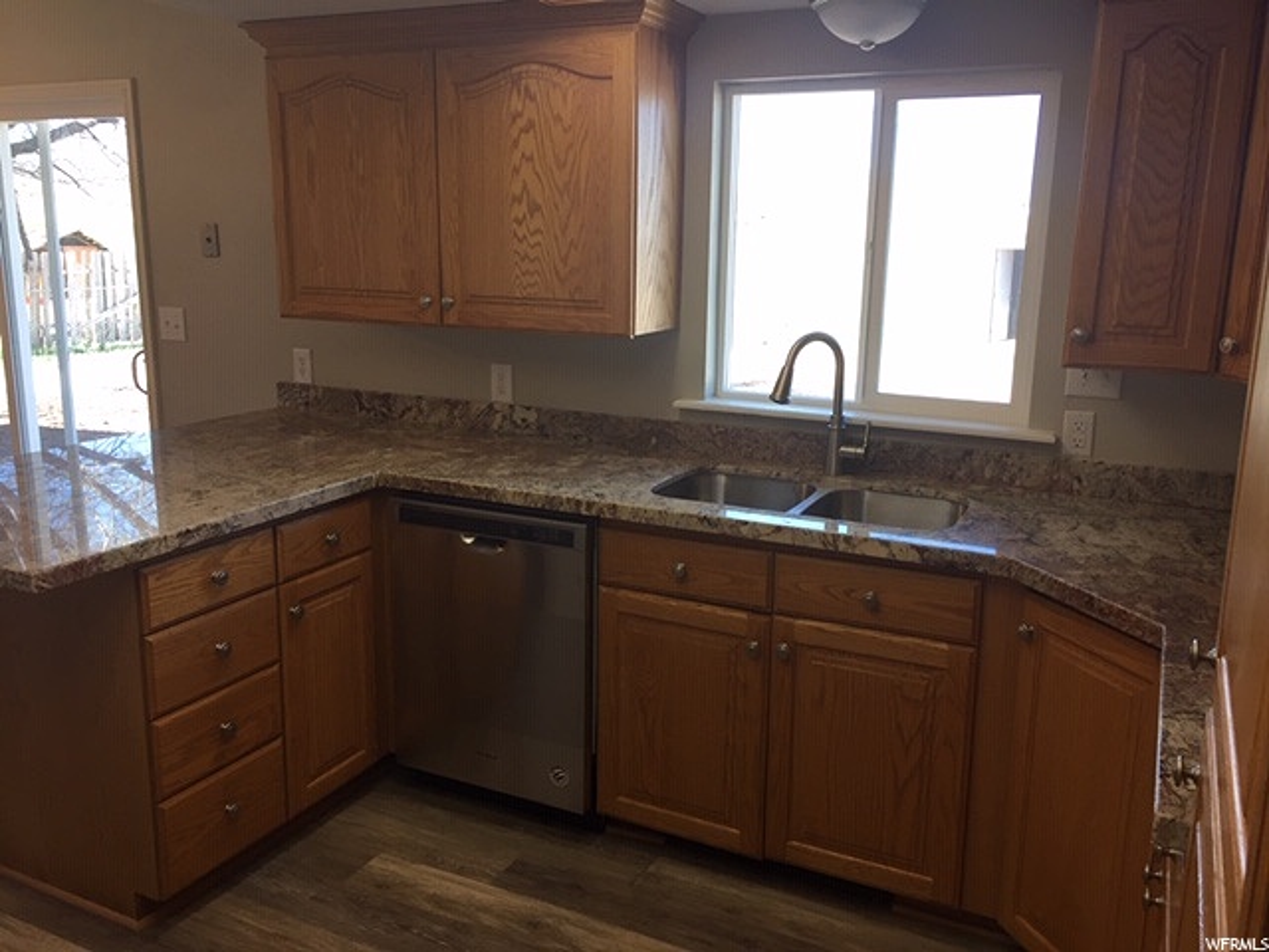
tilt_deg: -11.0
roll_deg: -1.0
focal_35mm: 29
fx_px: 1063
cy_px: 476
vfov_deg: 48.2
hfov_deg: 61.7
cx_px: 634
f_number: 2.2
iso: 50
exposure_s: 1/120
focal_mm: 4.15
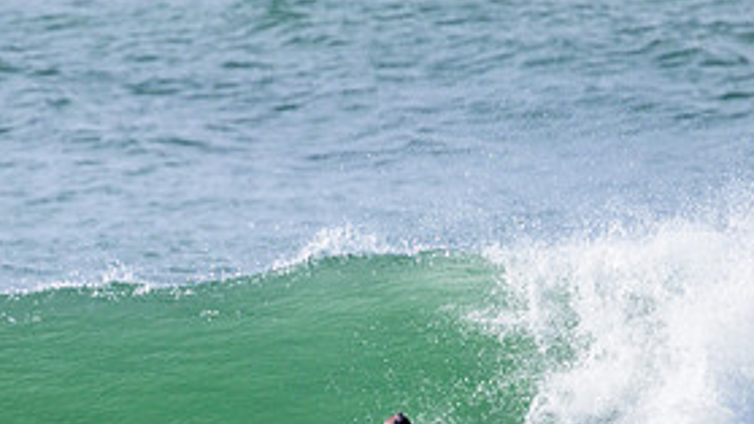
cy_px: 482
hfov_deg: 1.2
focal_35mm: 1740
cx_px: 343
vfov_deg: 0.7
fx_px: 34791
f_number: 11
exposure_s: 1/2000
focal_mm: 800
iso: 1400
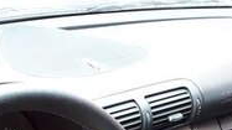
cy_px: 216
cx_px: 124
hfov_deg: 20.6
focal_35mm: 104
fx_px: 640
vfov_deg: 11.0
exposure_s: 1/33
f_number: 1.9
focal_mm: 3.6
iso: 200
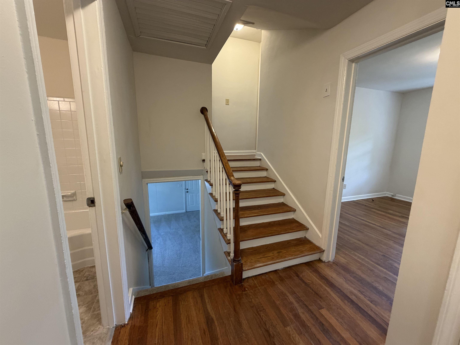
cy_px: 172
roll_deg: +0.1
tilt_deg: -9.6
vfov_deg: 85.7
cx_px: 230
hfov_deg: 102.1
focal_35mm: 14
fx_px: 186
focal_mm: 2.22
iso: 250
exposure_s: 1/60
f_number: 2.2
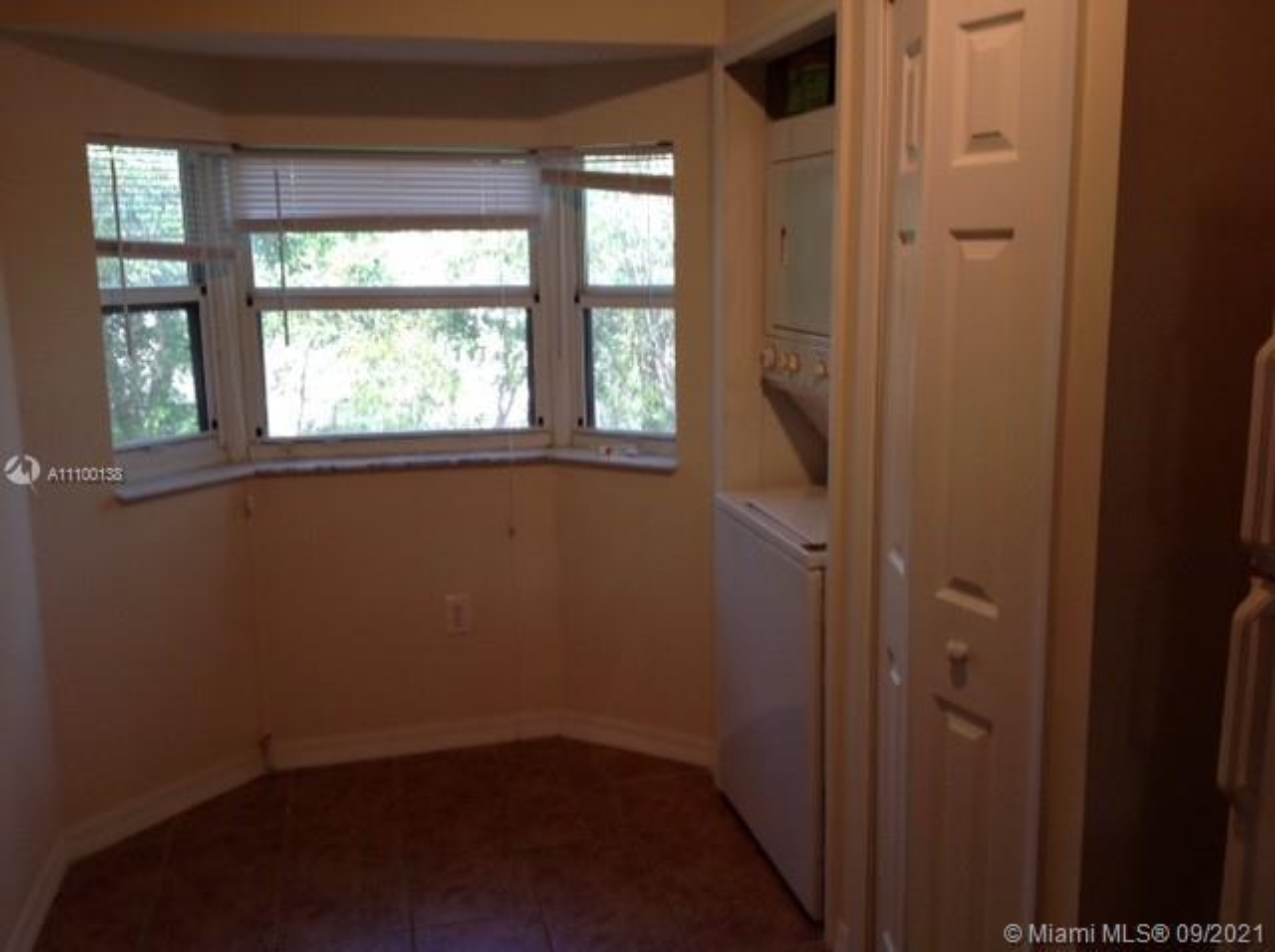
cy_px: 476
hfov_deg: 52.7
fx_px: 1287
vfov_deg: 40.6
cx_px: 638
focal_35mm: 35
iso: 50
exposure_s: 1/20
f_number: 2.4
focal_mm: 4.28
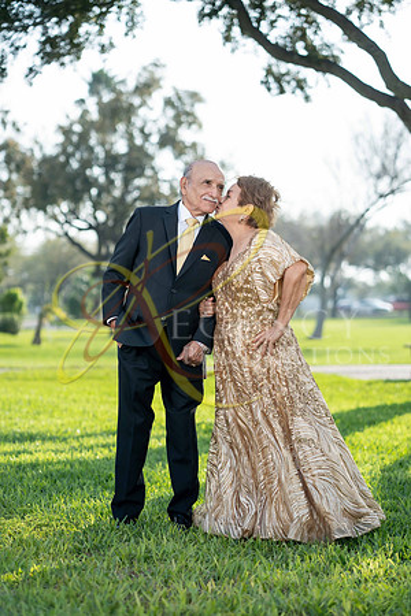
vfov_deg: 23.9
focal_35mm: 85
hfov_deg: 16.1
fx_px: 1456
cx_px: 206
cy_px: 308
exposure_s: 1/1600
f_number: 2.8
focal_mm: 85
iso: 200
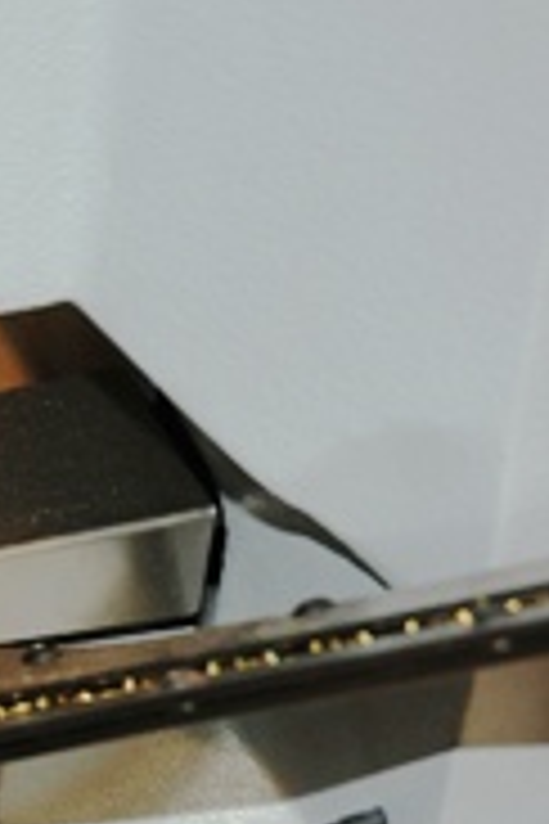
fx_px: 4506
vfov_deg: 10.4
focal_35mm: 197
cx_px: -572
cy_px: 651
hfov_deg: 6.7
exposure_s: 1/60
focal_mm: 48
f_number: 4.5
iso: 200
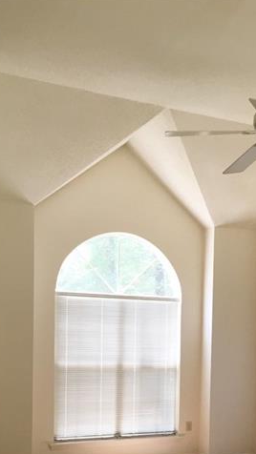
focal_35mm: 51
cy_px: 361
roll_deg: -1.0
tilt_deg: -0.7
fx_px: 615
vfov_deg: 39.1
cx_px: 230
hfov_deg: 22.9
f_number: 2.2
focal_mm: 4.15
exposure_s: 1/30
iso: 25
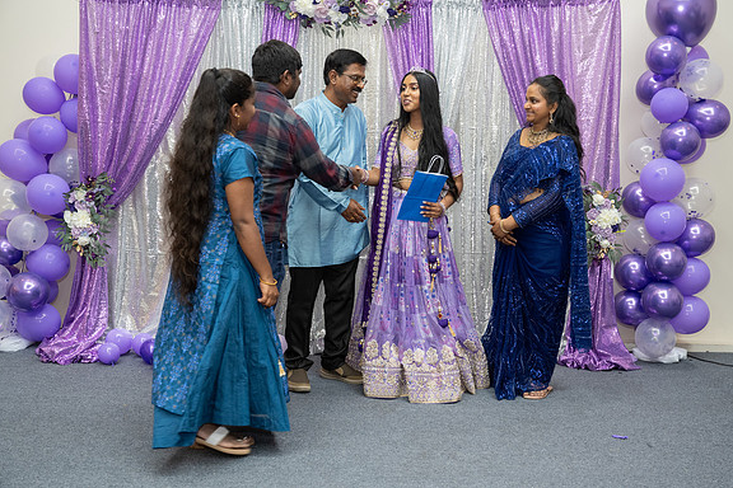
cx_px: 368
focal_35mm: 36
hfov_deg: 53.1
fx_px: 733
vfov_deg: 36.9
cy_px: 243
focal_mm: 35
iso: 1000
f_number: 3.5
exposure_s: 1/160
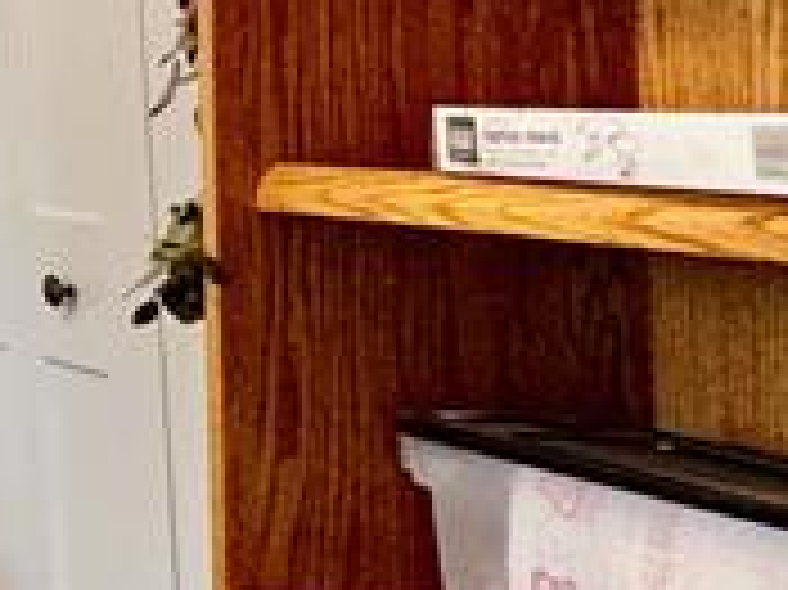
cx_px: -1261
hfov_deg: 13.6
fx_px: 1865
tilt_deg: +4.8
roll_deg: -0.3
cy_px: -77
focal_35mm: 82
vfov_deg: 17.3
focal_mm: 2.22
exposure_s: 1/120
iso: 250
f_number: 2.2
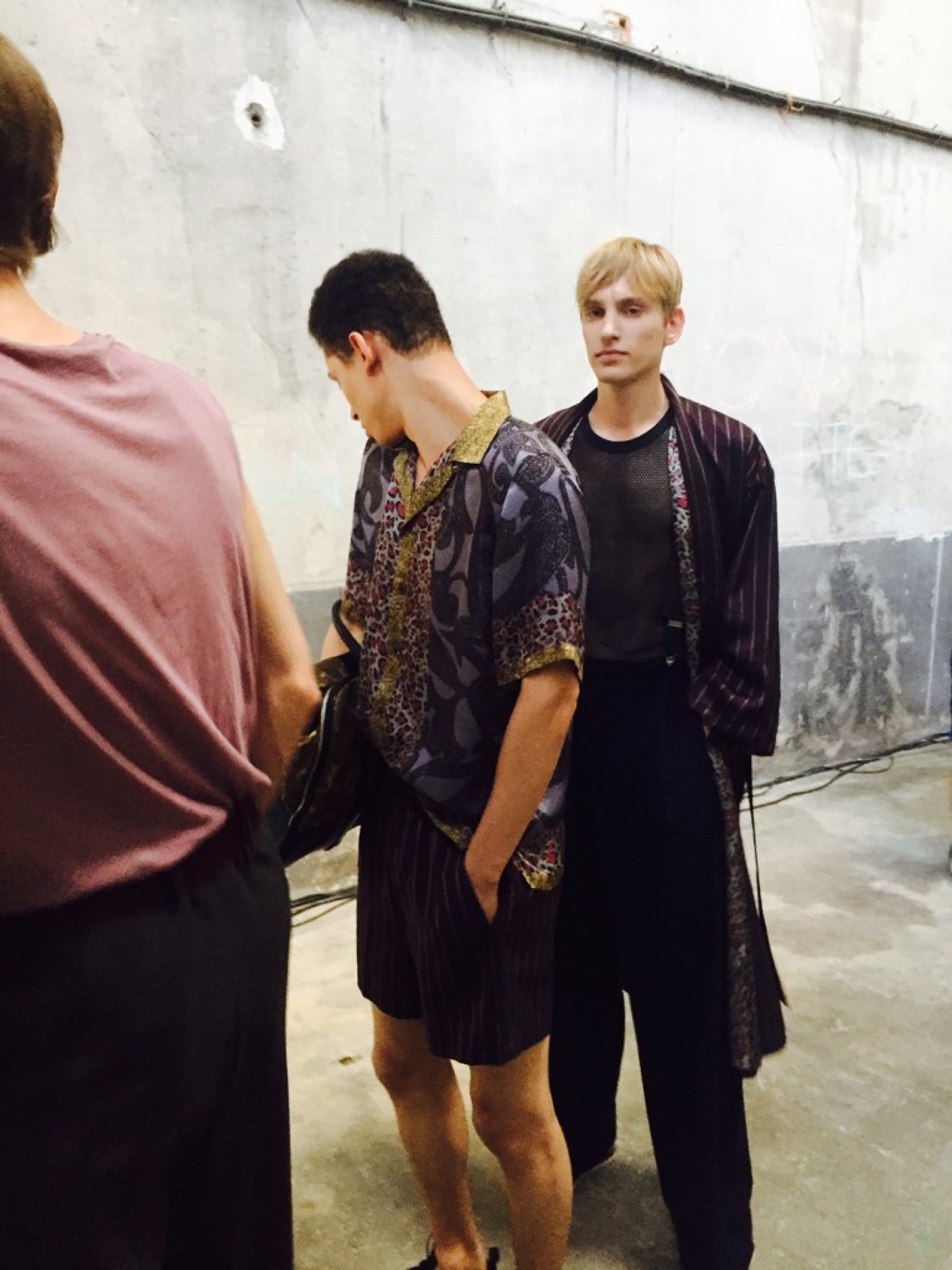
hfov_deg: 48.2
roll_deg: -1.3
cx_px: 476
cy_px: 635
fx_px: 1063
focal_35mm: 29
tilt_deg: -11.9
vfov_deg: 61.7
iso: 250
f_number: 2.2
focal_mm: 4.15
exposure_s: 1/15
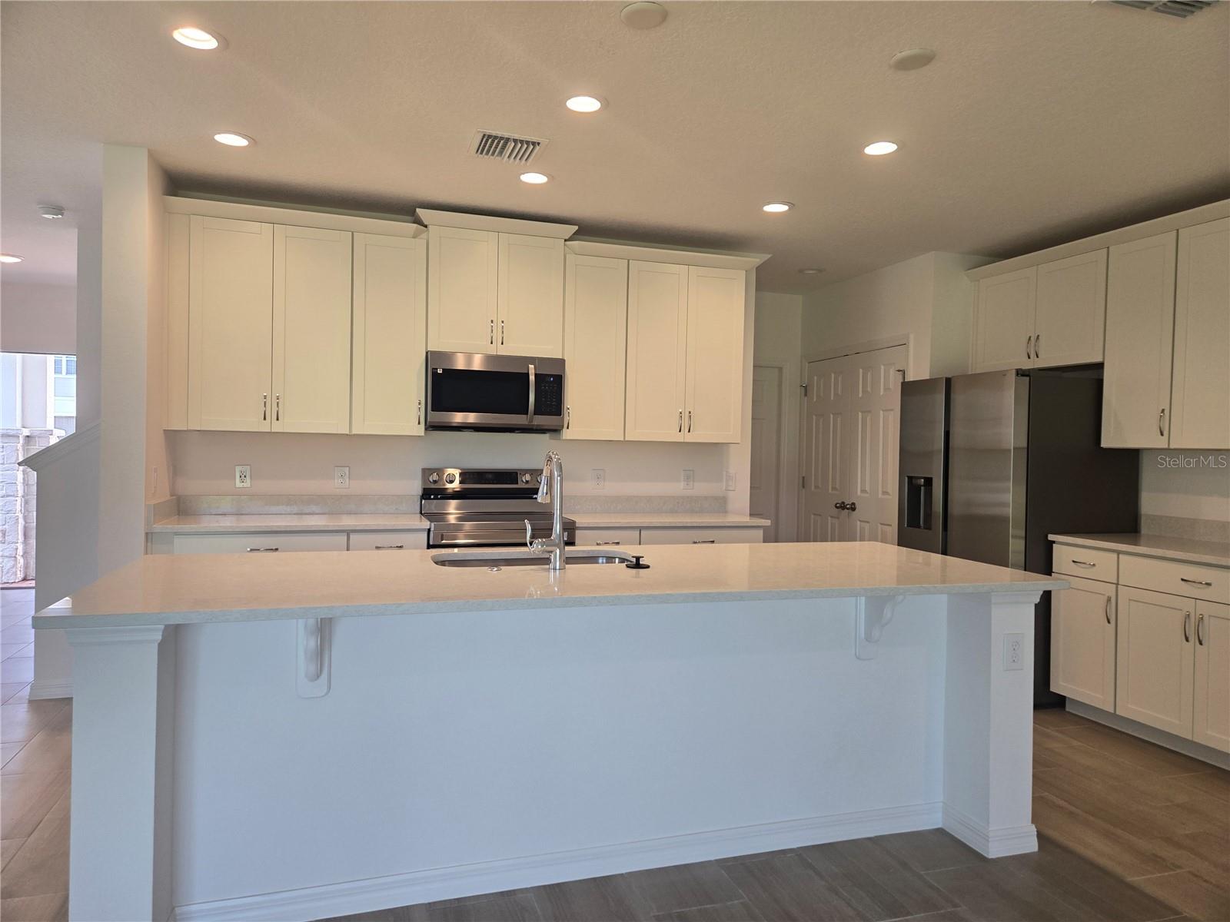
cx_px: 615
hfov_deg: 73.9
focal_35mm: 23
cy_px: 461
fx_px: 817
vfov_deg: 58.9
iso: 100
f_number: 1.8
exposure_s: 1/120
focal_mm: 5.4
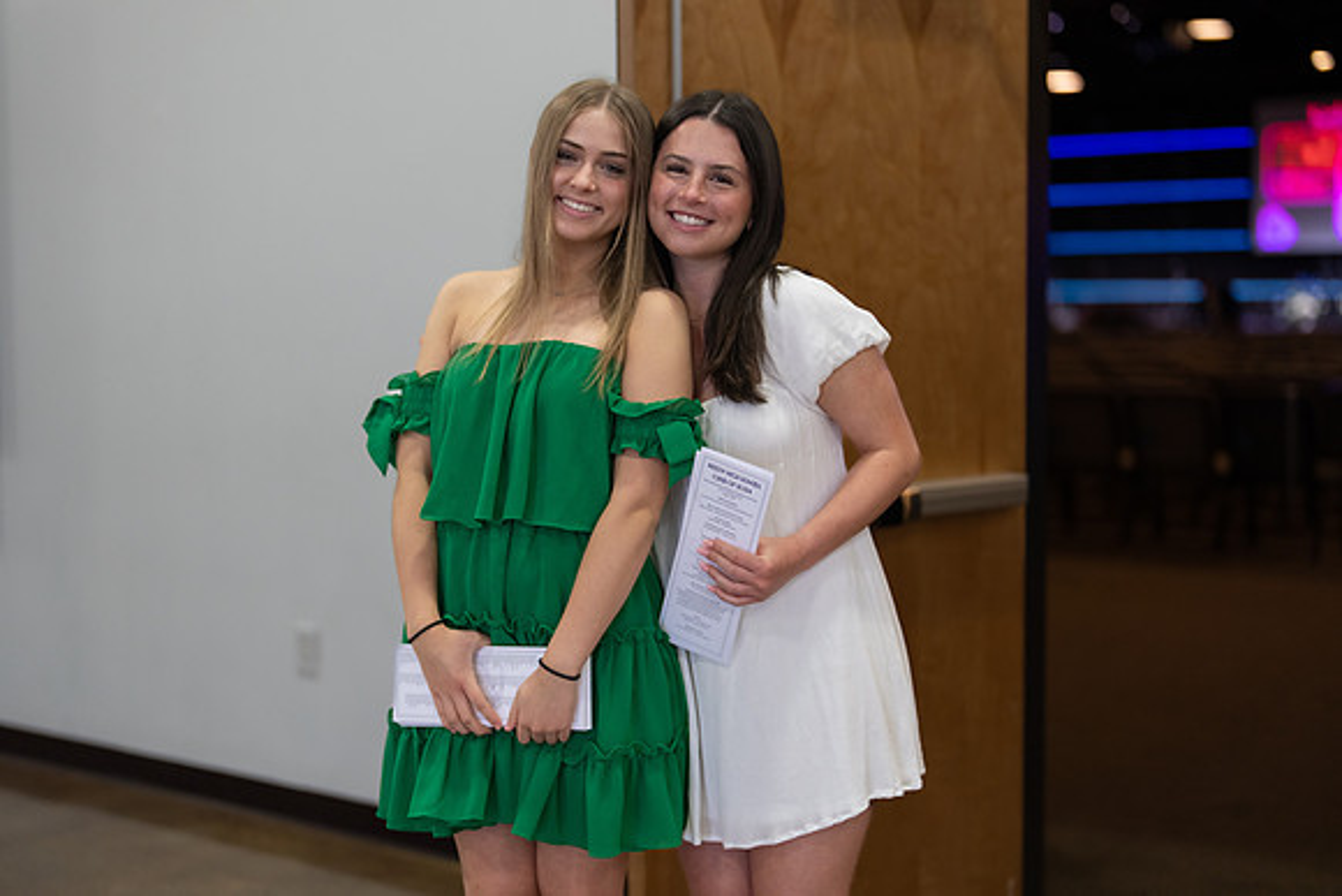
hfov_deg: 39.6
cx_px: 671
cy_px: 448
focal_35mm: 50
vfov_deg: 27.0
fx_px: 1864
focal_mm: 50
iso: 500
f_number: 1.2
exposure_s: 1/320
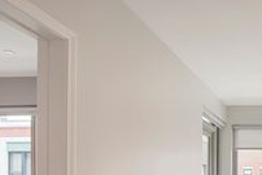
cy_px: 195
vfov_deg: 28.8
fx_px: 306
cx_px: 296
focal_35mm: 42
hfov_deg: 37.7
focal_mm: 17
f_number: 11
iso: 250
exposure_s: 1/25
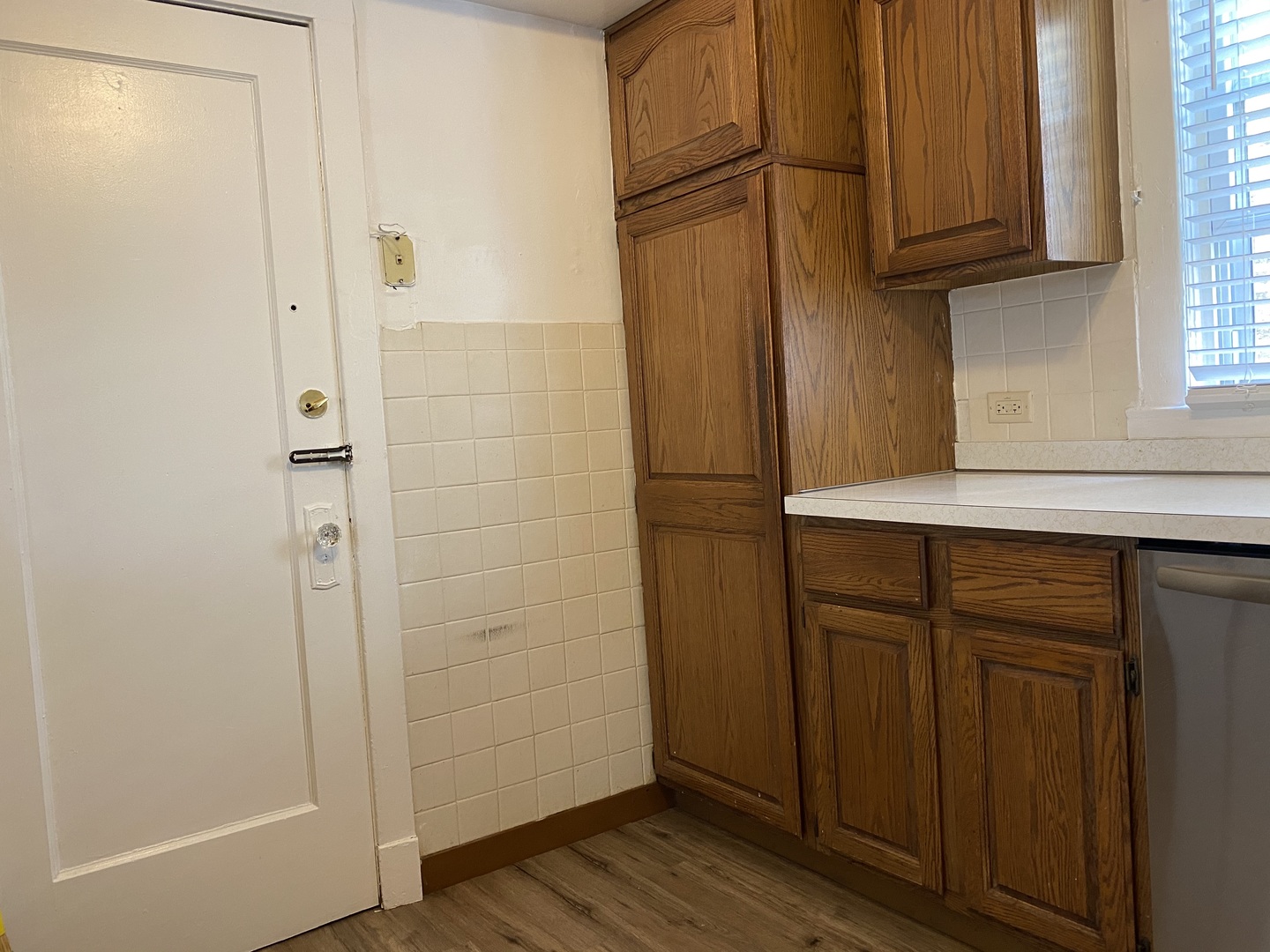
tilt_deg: -2.7
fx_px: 954
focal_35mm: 26
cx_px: 635
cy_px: 476
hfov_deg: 67.3
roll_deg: +3.4
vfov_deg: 53.1
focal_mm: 4.25
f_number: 1.8
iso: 250
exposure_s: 1/60
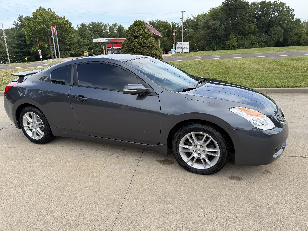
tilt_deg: -17.6
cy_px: 116
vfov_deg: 56.8
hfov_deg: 71.6
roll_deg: +1.2
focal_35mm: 24
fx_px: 214
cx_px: 154
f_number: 1.78
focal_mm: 6.76
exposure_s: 1/1689
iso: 80
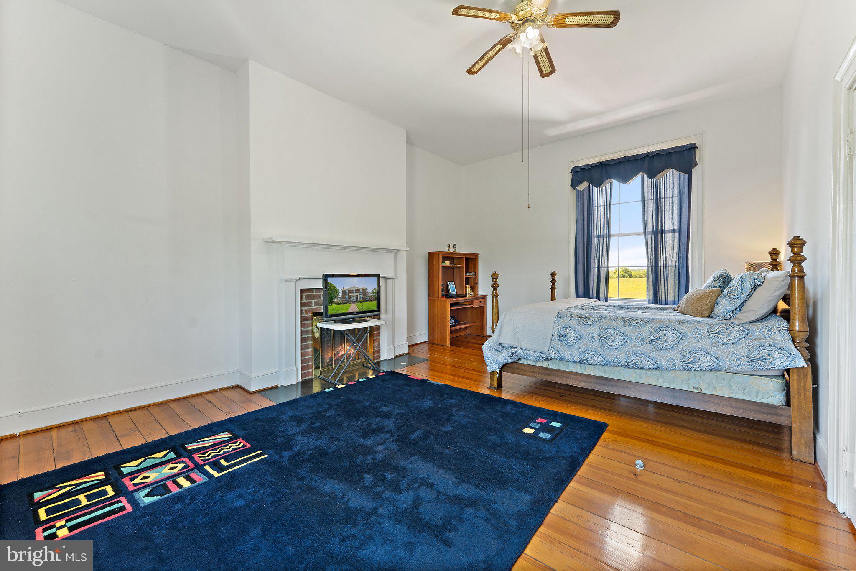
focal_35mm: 14
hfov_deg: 104.3
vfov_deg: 81.2
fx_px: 333
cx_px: 428
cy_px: 286
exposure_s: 1/2.5
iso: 500
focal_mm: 14
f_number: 8
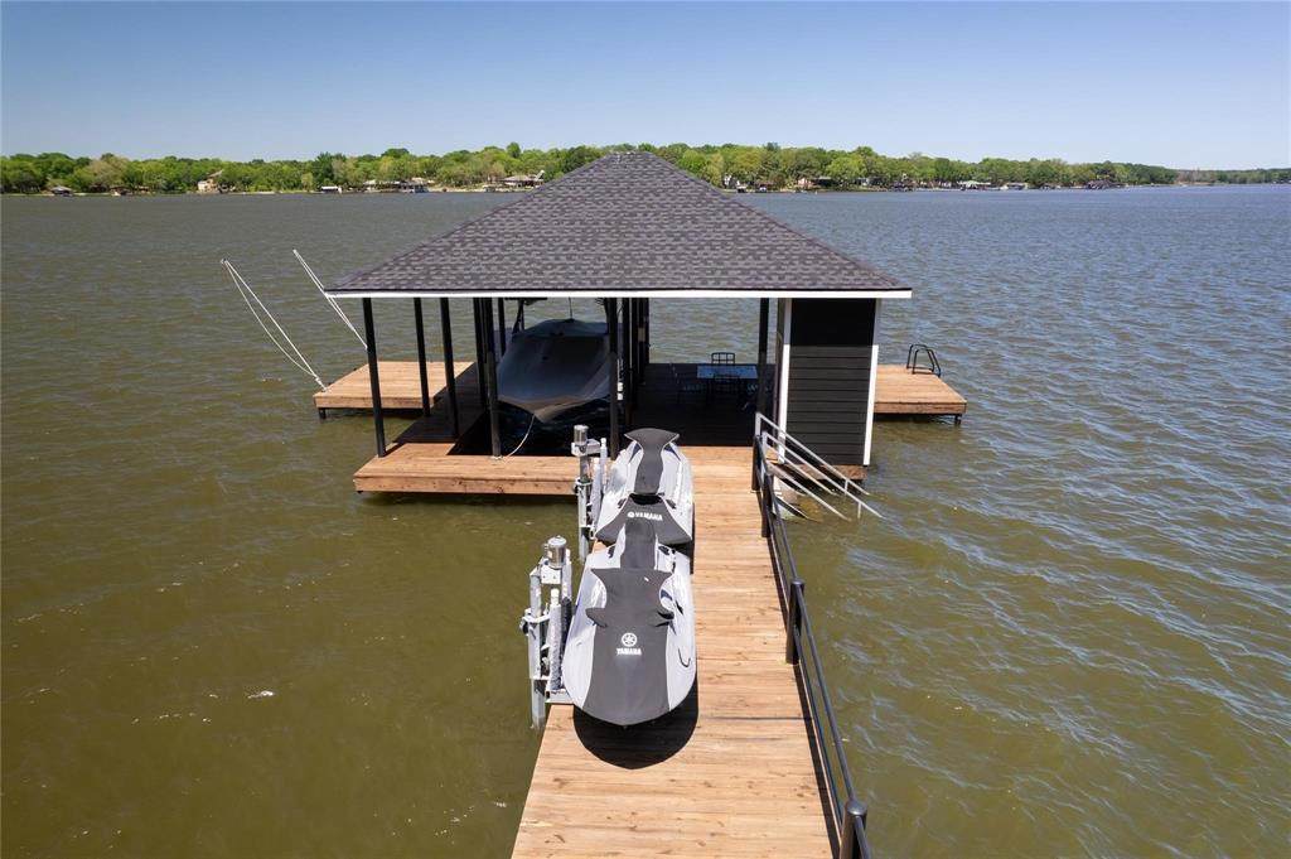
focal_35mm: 22
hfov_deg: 78.6
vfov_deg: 57.1
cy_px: 430
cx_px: 646
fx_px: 788
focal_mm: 8.38
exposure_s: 1/640
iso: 100
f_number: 2.8
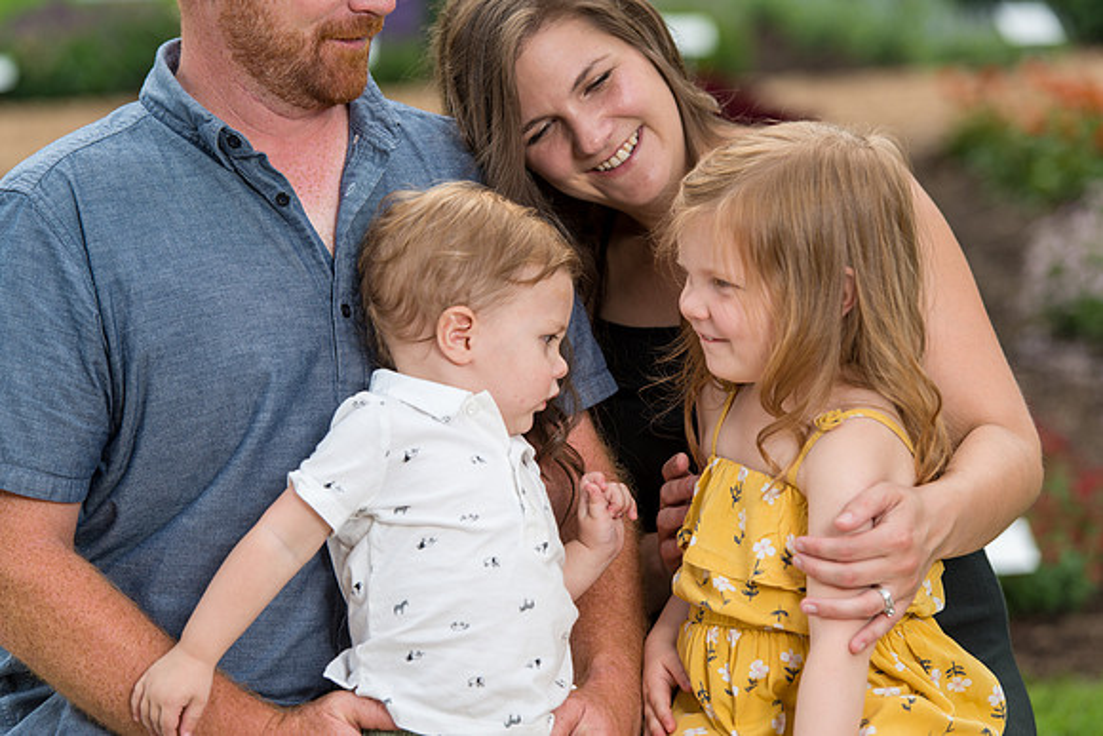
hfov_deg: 15.2
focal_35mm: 135
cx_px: 552
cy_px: 368
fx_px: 4137
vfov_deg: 10.2
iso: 100
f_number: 4
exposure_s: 1/250
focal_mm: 135
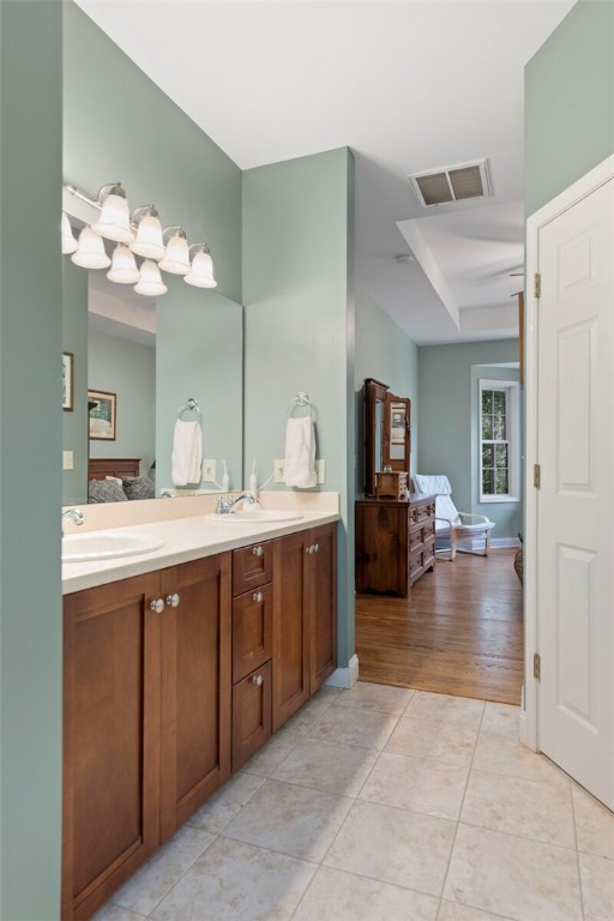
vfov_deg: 81.2
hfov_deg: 59.5
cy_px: 460
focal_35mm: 21
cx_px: 307
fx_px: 537
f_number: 4.5
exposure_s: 1/4
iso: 400
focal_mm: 21
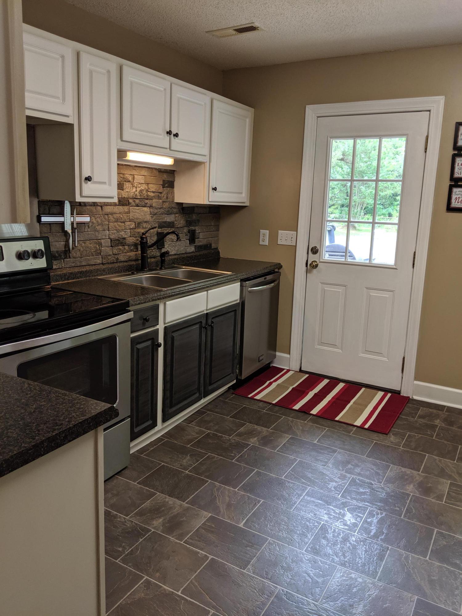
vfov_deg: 65.3
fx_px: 480
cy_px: 308
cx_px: 231
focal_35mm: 27
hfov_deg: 51.4
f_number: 1.8
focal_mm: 4.44
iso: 75
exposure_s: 1/120
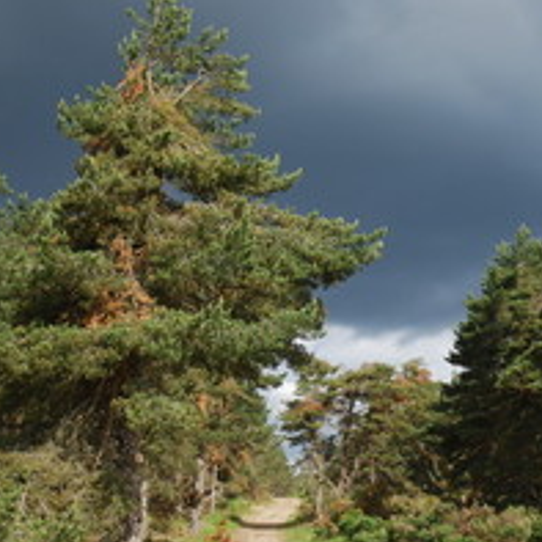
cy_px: 337
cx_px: 352
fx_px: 1149
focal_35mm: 65
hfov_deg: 26.4
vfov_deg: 26.5
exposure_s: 1/250
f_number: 5.6
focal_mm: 25
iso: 200
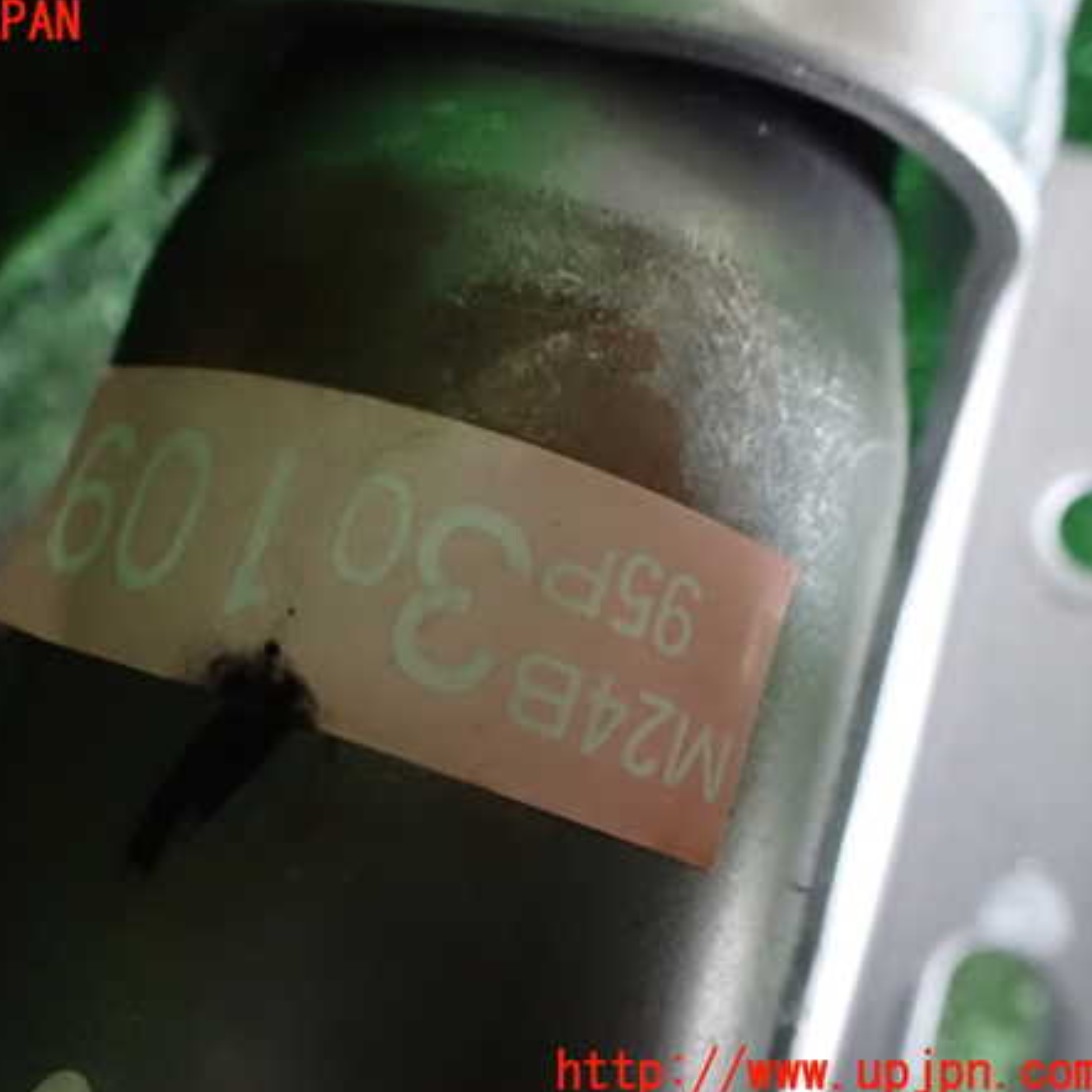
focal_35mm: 36
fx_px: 1285
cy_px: 548
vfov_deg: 46.0
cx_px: 373
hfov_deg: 45.4
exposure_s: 1/30
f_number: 2.3
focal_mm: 5.4
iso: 1600
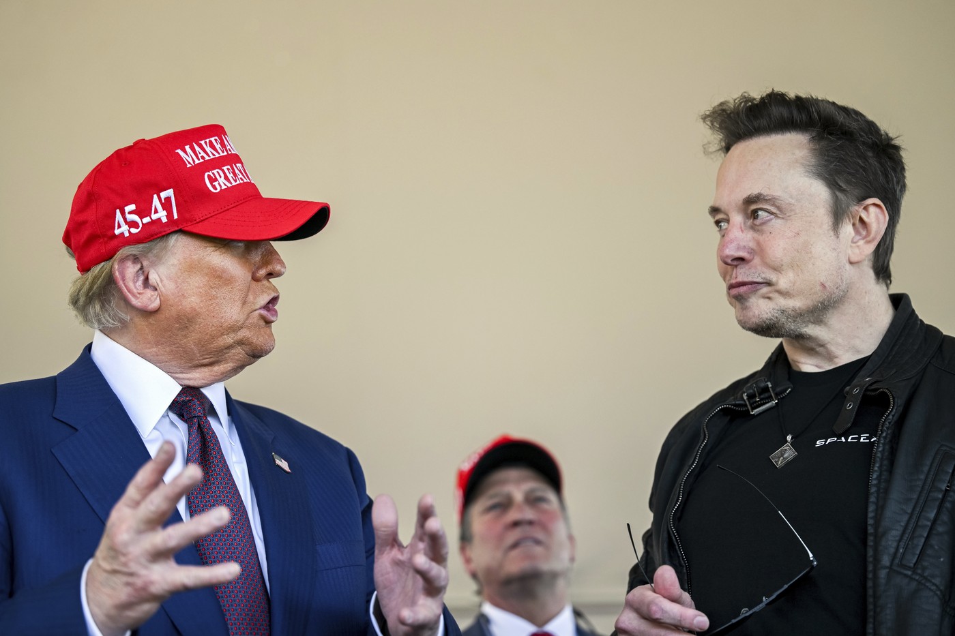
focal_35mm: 78
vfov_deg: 17.5
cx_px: 478
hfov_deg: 26.0
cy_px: 318
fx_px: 2069
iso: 250
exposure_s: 1/800
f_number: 2.8
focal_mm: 78
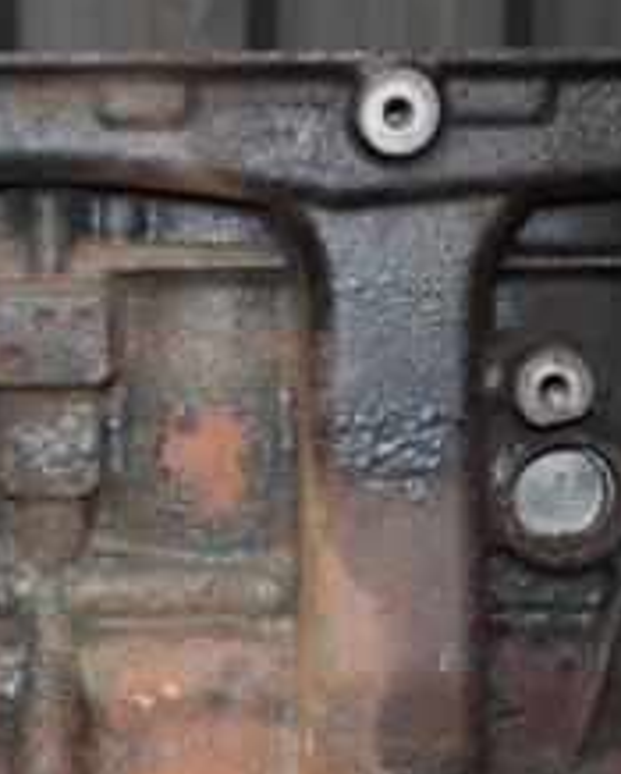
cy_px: 699
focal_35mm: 116
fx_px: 2659
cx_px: 114
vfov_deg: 16.3
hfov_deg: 13.2
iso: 800
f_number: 5
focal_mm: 30
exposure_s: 1/60
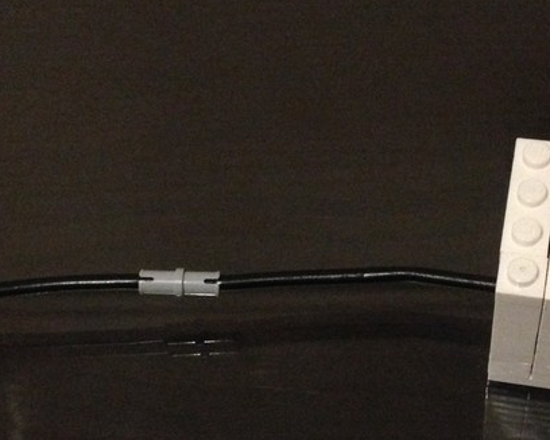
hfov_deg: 26.7
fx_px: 1157
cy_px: 294
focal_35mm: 71
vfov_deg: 21.5
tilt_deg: -60.1
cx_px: 299
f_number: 2.4
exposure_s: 1/15
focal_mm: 4.12
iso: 800
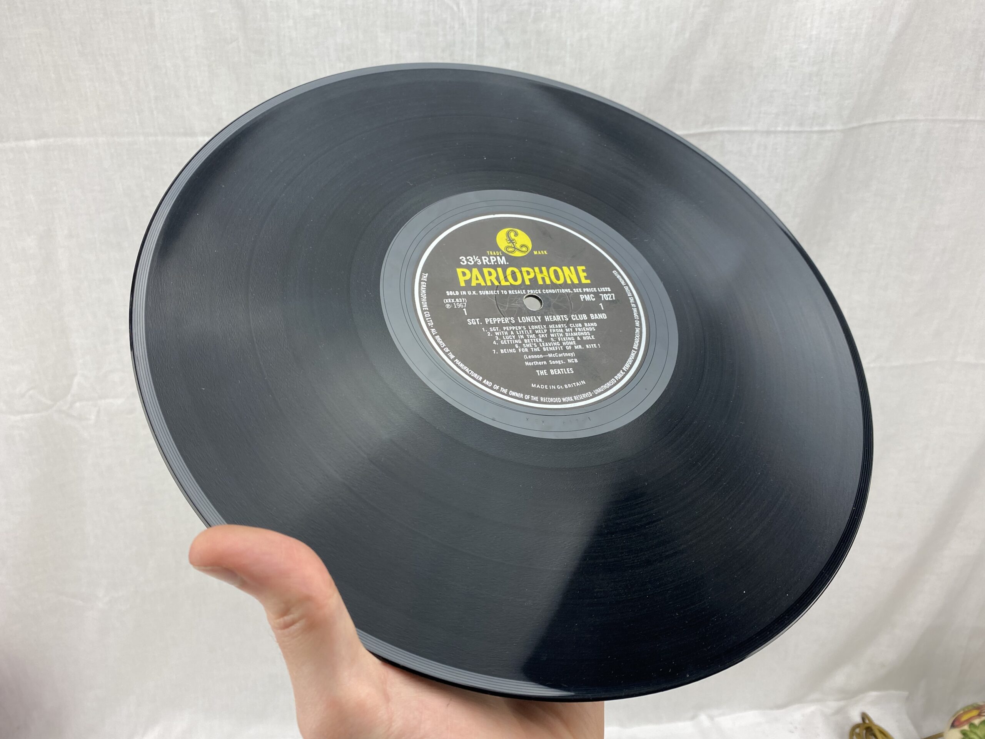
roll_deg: -2.9
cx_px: 492
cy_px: 370
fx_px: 740
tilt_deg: -28.5
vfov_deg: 53.1
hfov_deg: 67.3
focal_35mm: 26
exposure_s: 1/100
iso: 50
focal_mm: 4.25
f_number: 1.8
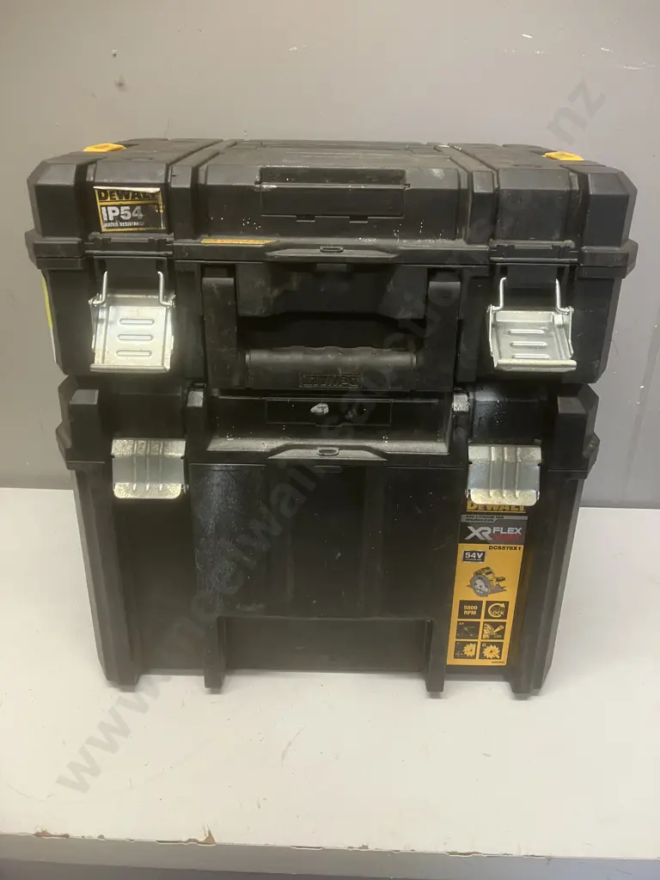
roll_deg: -2.5
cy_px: 440
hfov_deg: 49.7
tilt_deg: -23.0
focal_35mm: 28
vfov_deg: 63.4
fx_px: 712
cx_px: 330
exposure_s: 1/50
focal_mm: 3.99
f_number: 1.8
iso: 100
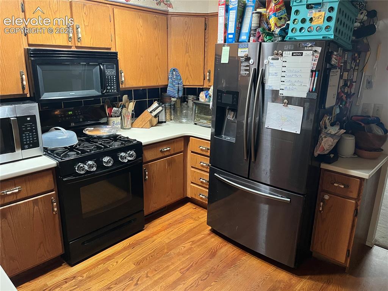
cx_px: 194
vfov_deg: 53.0
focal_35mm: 26
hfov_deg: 67.3
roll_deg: -1.0
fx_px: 291
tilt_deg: -16.4
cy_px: 146
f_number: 1.6
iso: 500
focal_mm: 5.1
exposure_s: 1/47
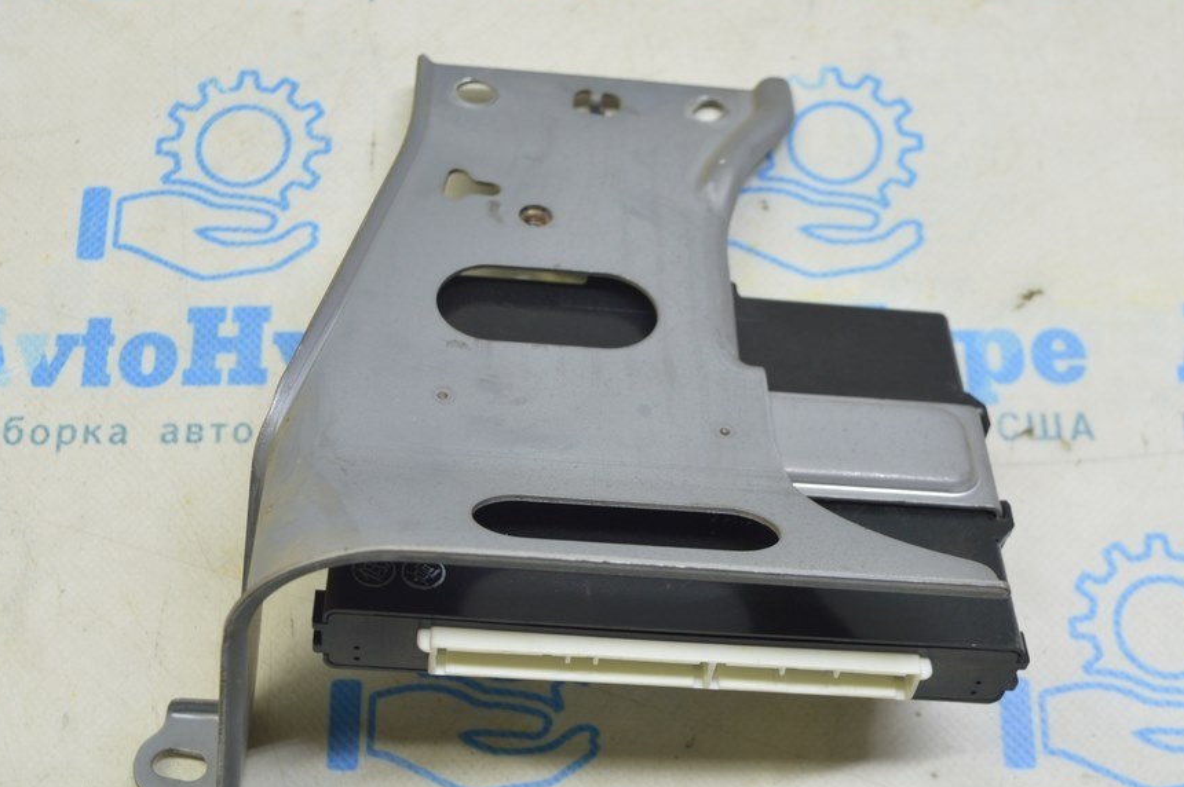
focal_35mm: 50
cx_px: 566
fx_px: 1643
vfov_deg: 26.9
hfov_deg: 39.6
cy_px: 456
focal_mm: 28
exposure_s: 1/20
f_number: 5.6
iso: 400
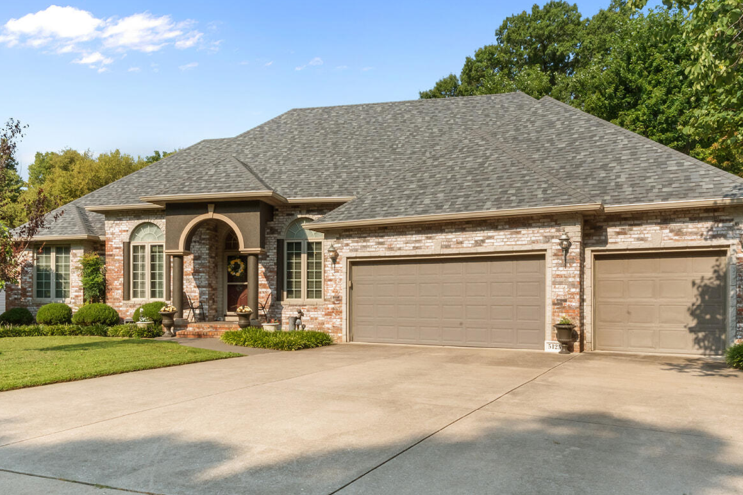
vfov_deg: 44.8
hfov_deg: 63.3
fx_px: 598
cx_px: 312
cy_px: 279
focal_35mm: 29
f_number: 22
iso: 1000
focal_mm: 21
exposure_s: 1/200
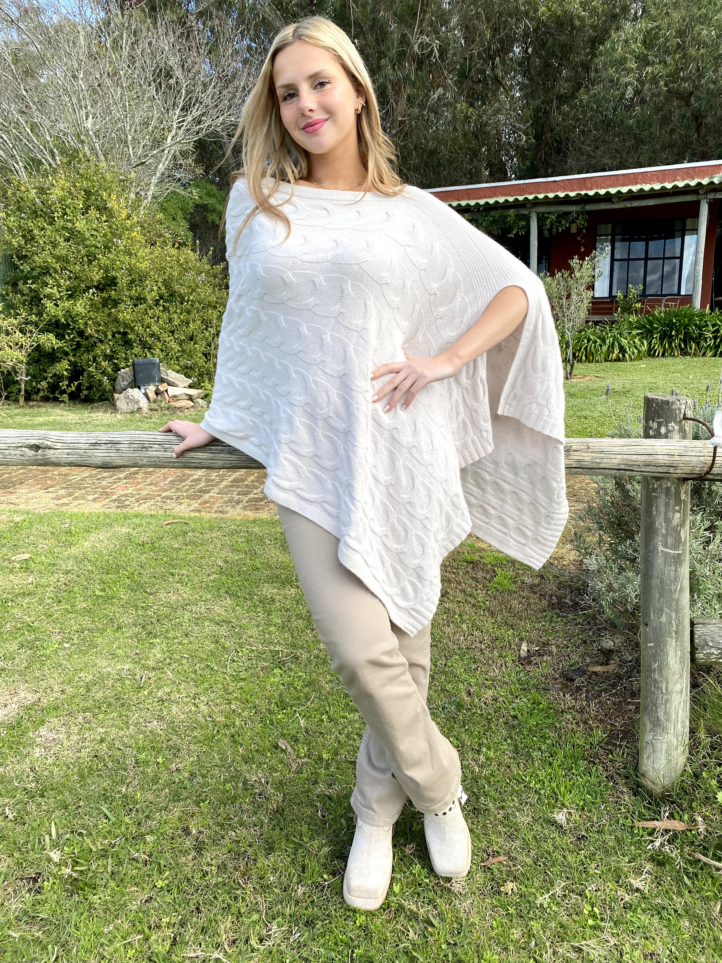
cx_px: 361
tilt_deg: -9.9
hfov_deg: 53.1
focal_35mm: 26
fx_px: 723
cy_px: 482
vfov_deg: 67.3
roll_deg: -0.2
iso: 32
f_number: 1.8
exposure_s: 1/822
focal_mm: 4.25
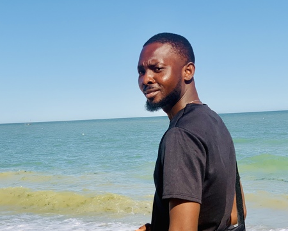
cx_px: 124
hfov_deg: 24.1
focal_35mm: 79
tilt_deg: -5.6
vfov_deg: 19.2
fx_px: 673
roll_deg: +1.7
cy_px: 194
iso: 16
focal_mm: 6
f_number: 2.4
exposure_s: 1/1410
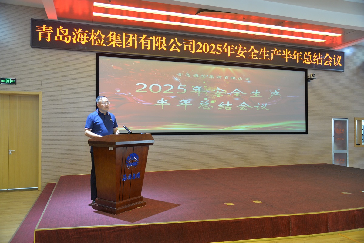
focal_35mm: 30
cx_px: 182
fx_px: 303
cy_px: 122
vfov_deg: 43.6
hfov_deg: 61.9
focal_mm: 30
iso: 1600
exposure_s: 1/60
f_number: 4
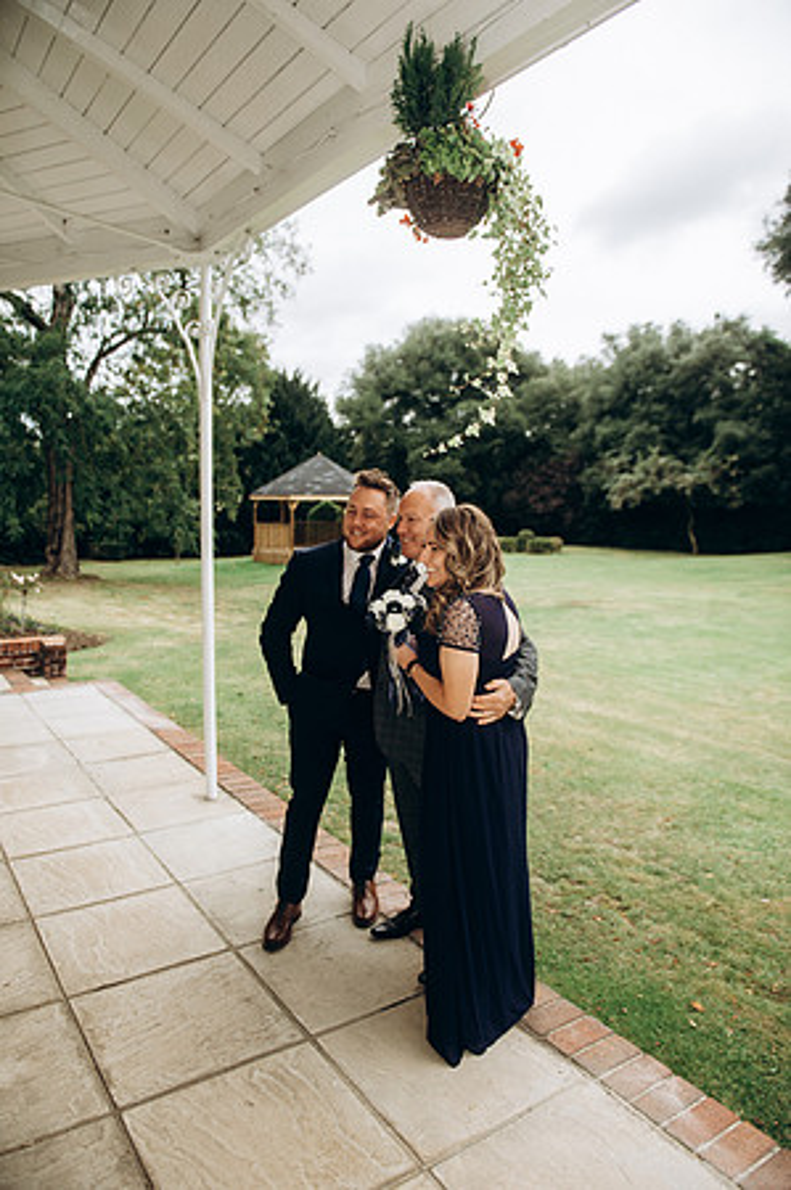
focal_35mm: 24
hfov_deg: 53.0
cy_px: 595
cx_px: 396
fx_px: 793
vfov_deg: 73.8
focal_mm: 24
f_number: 2.8
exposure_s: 1/400
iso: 100
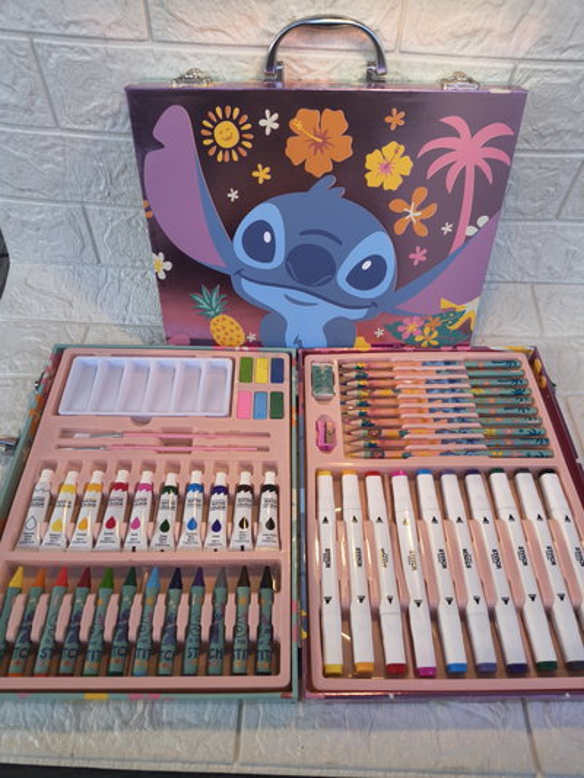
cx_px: 292
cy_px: 389
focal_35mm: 24
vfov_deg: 71.6
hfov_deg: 56.8
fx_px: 540
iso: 100
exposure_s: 1/234
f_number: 1.8
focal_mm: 5.56
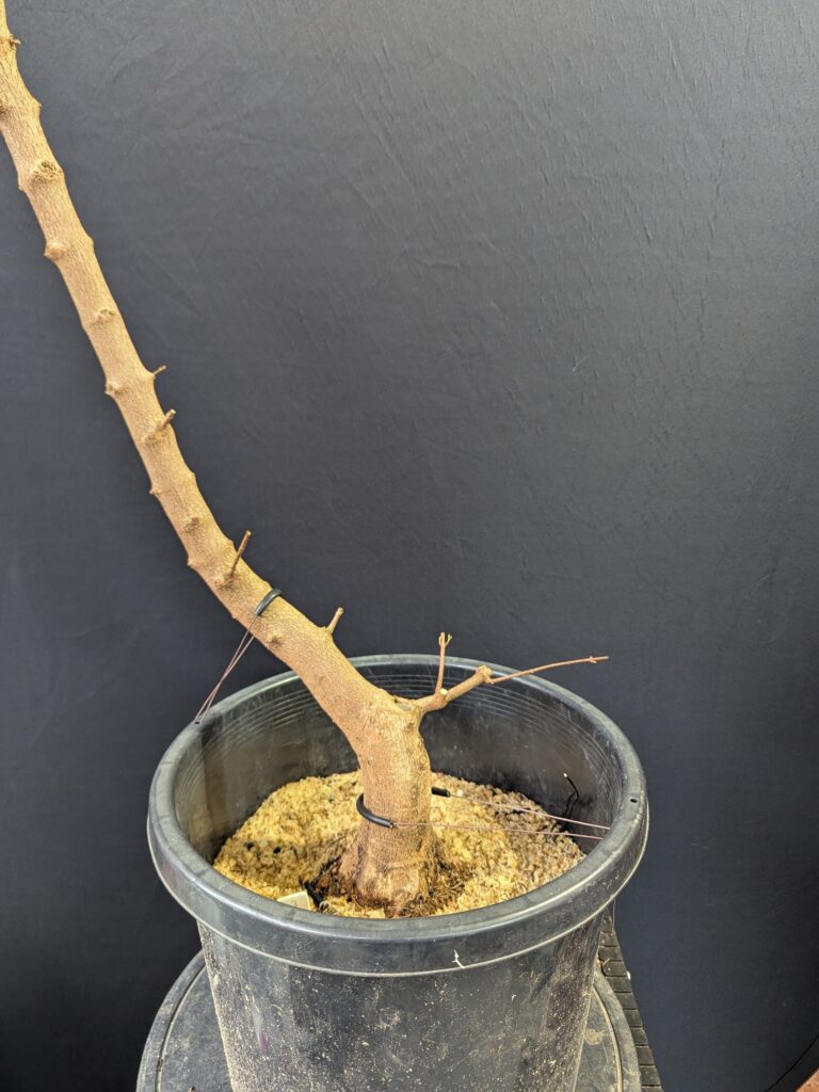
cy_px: 546
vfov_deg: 71.6
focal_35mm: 24
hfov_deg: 56.8
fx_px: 757
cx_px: 410
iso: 327
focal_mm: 6.81
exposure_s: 1/50
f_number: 1.85
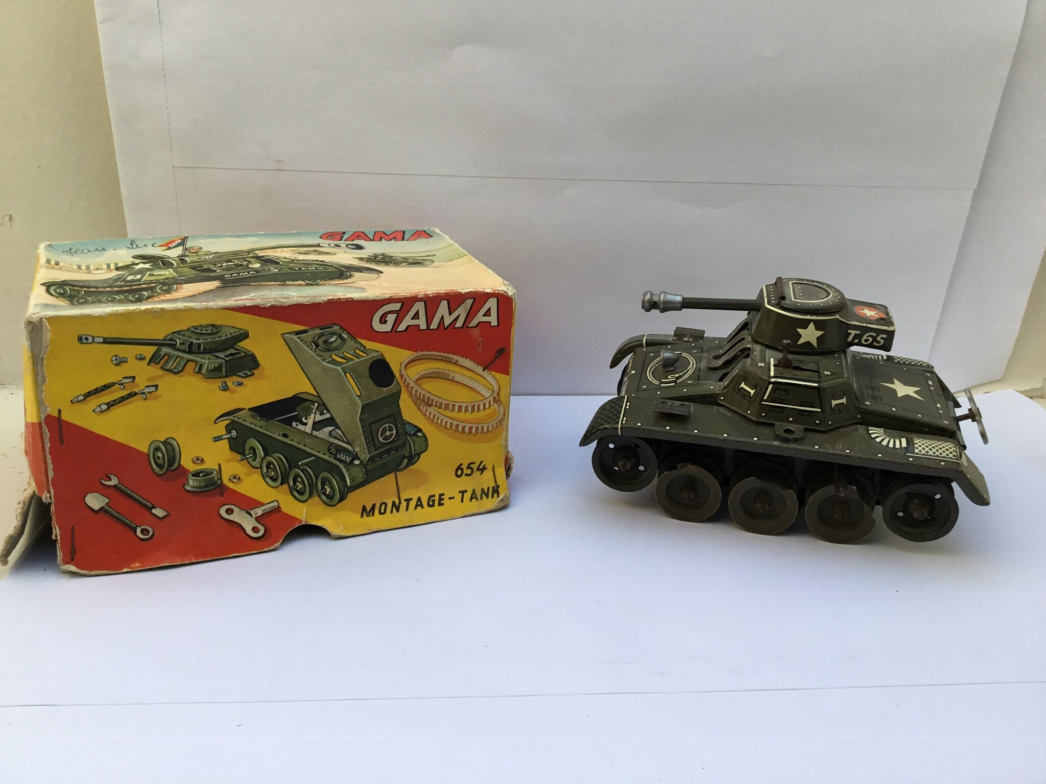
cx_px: 523
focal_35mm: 31
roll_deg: -2.8
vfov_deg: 45.4
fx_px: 937
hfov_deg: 58.4
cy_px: 392
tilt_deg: -22.5
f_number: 2.4
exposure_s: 1/100
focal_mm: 3.3
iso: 40
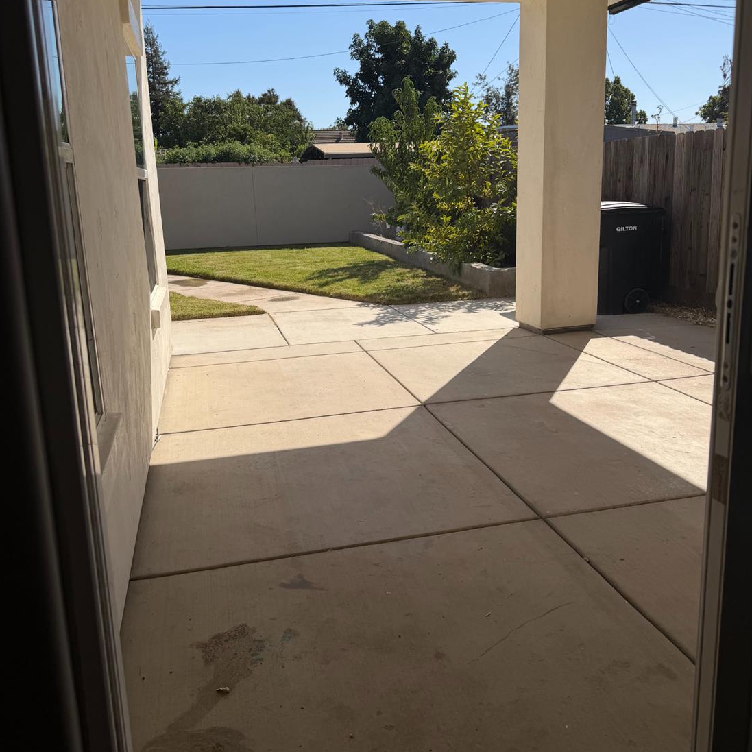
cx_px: 379
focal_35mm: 29
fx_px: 713
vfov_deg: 55.4
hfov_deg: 55.6
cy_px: 322
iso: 80
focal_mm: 6.76
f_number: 1.78
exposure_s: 1/6173
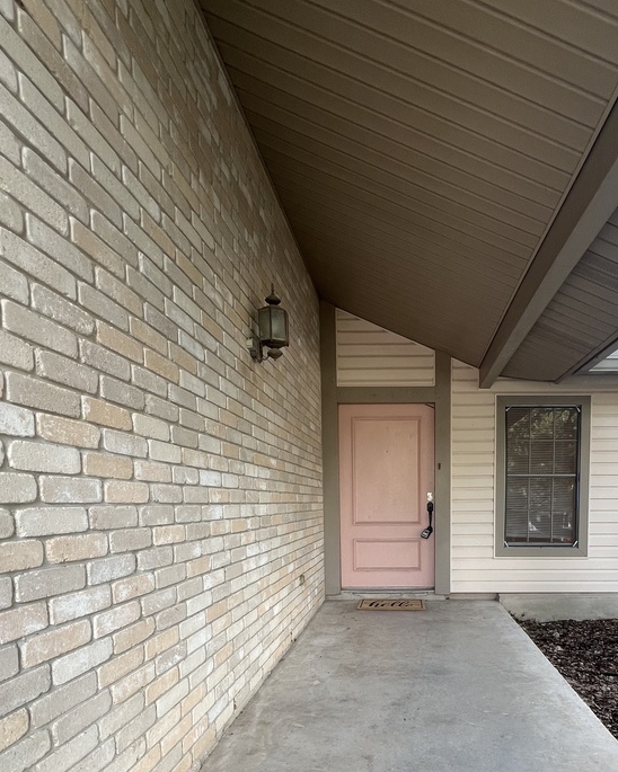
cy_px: 543
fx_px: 457
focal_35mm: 20
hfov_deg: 66.5
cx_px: 404
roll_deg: +0.0
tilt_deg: -3.7
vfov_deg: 76.5
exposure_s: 1/99
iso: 64
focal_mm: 1.57
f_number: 1.8
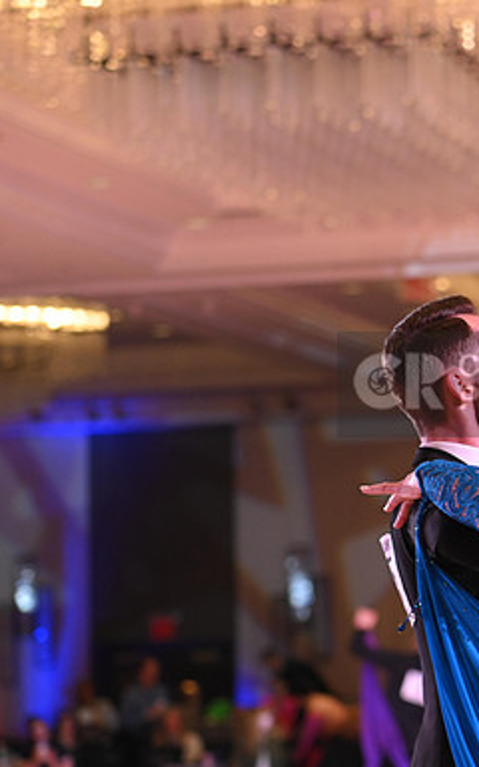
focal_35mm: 157
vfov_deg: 13.3
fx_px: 3279
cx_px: 555
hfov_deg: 8.3
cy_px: 384
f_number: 4.5
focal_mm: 102
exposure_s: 1/200
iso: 1600
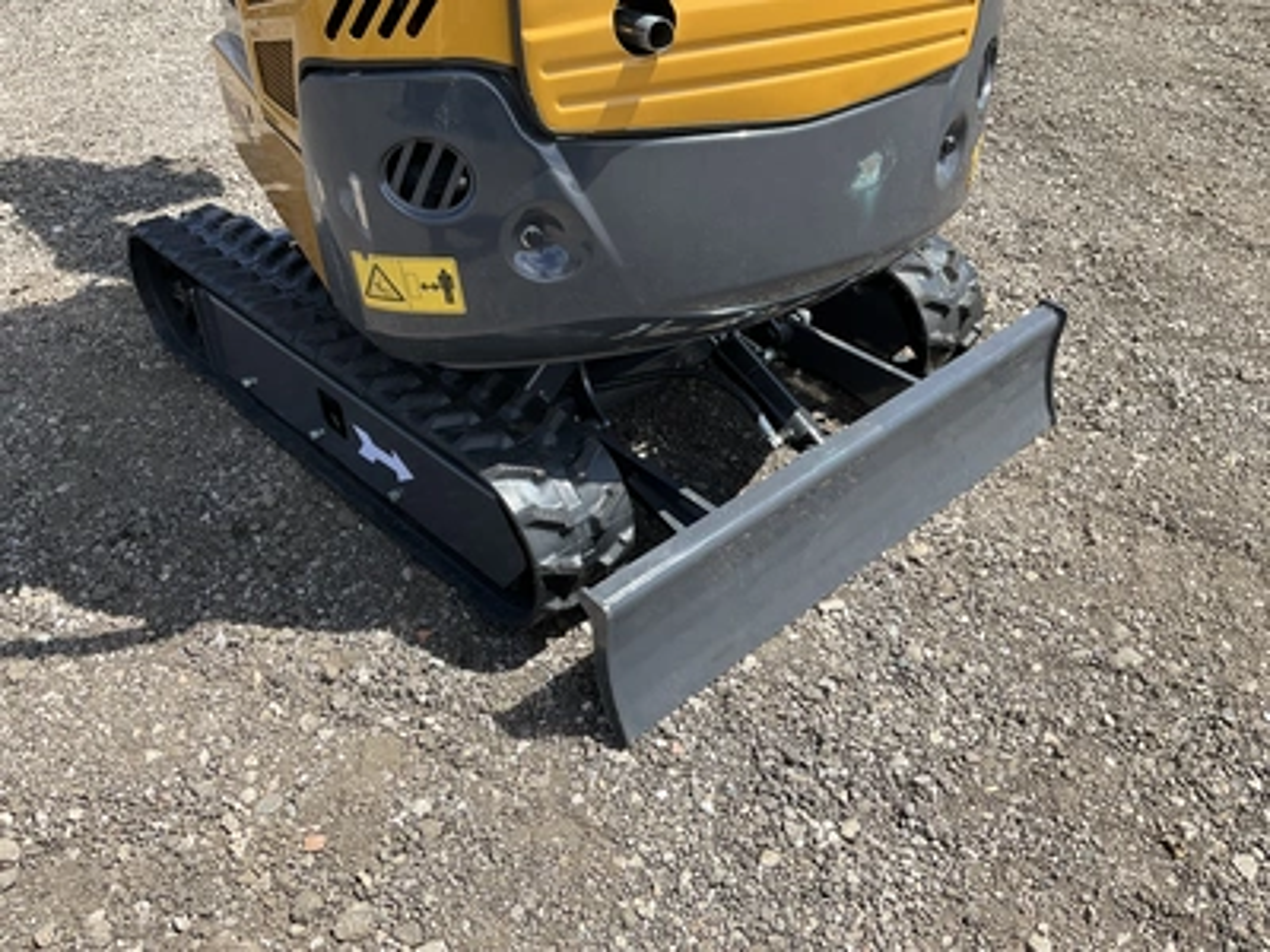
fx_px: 1064
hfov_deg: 61.7
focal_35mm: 29
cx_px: 635
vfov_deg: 48.2
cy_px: 476
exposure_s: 1/962
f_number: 1.8
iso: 25
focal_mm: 3
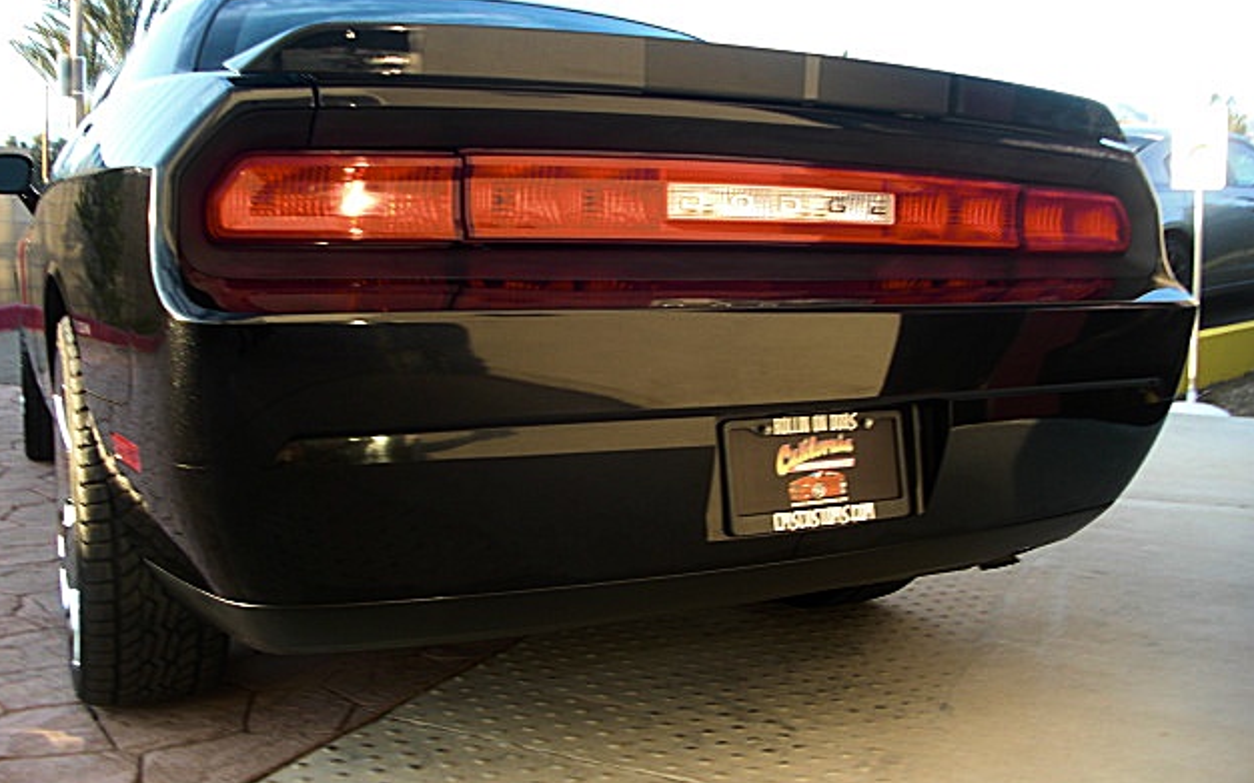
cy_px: 384
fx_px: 1333
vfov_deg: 32.8
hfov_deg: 50.4
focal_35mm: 39
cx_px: 619
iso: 50
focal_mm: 6.3
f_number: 2.8
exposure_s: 1/80
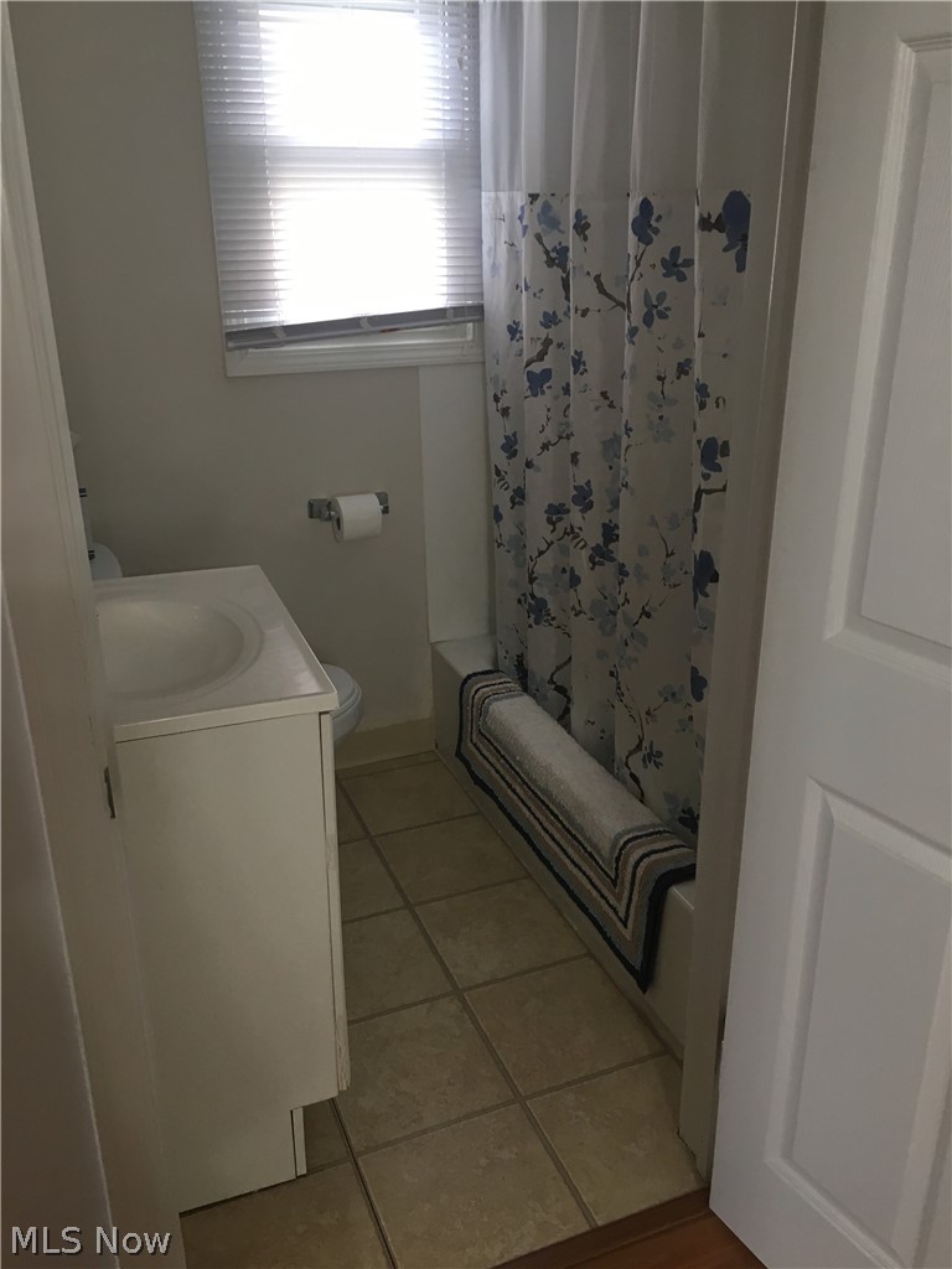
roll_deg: +0.1
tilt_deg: -21.7
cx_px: 476
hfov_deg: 48.2
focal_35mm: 29
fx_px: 1063
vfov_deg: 61.7
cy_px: 634
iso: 64
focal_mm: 4.15
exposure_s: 1/30
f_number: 2.2
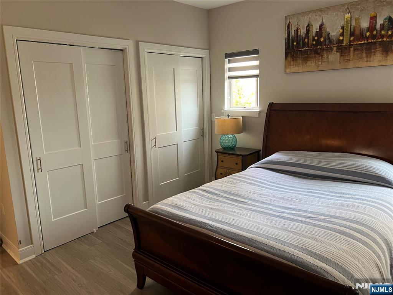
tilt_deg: -8.8
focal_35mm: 26
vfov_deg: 53.1
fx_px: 295
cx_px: 196
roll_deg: +0.0
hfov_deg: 67.3
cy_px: 148
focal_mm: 5.7
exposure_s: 1/60
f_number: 1.5
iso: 160
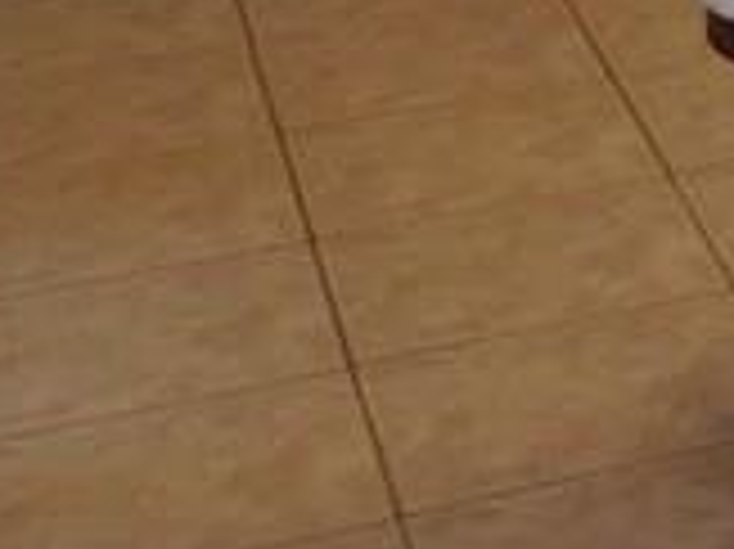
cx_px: 2184
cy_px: -742
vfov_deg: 8.6
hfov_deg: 9.7
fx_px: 3327
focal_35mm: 157
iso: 180
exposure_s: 1/30
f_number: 3.4
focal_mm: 4.5
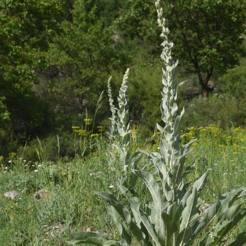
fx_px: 1021
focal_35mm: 127
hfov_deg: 13.7
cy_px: 172
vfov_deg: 13.7
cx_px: 171
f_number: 14
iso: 125
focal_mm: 56
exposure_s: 1/125
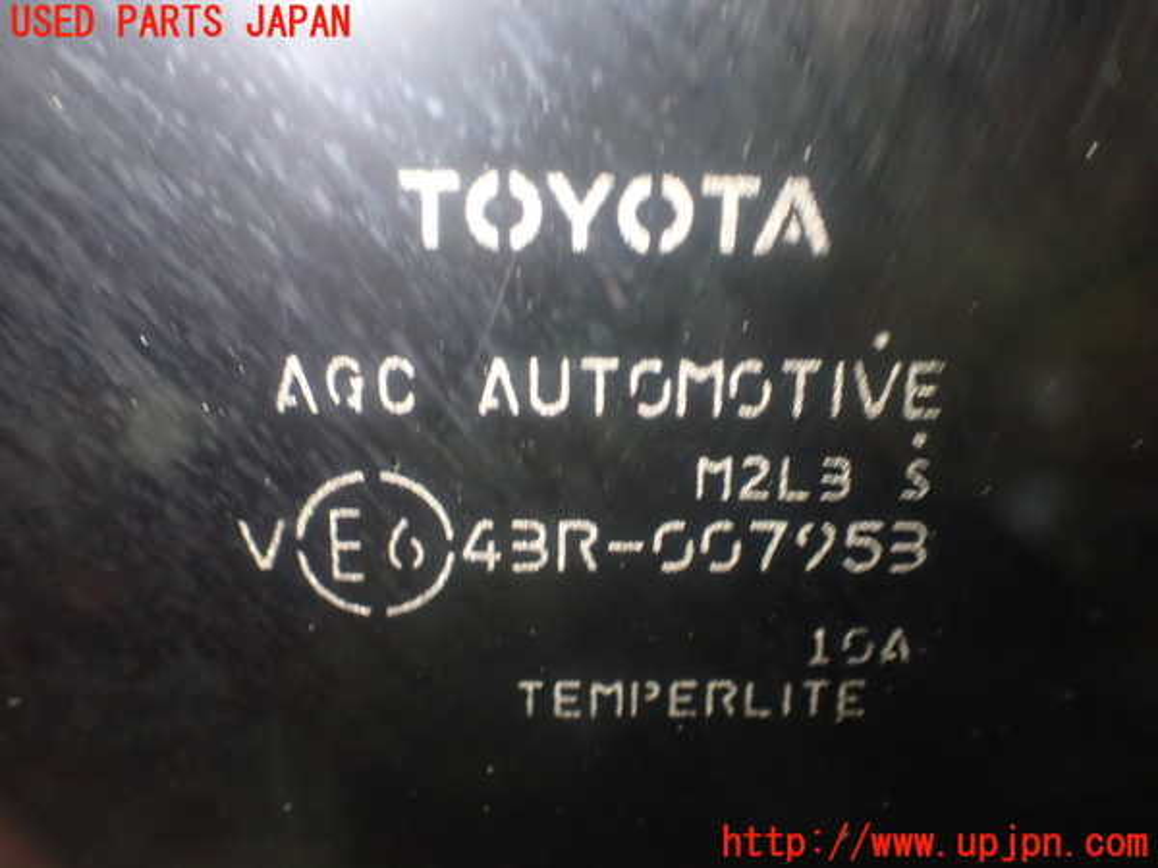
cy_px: 434
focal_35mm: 32
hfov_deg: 56.8
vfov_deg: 44.2
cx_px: 579
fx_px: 1070
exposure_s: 1/15
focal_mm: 5.79
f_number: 2.4
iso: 800
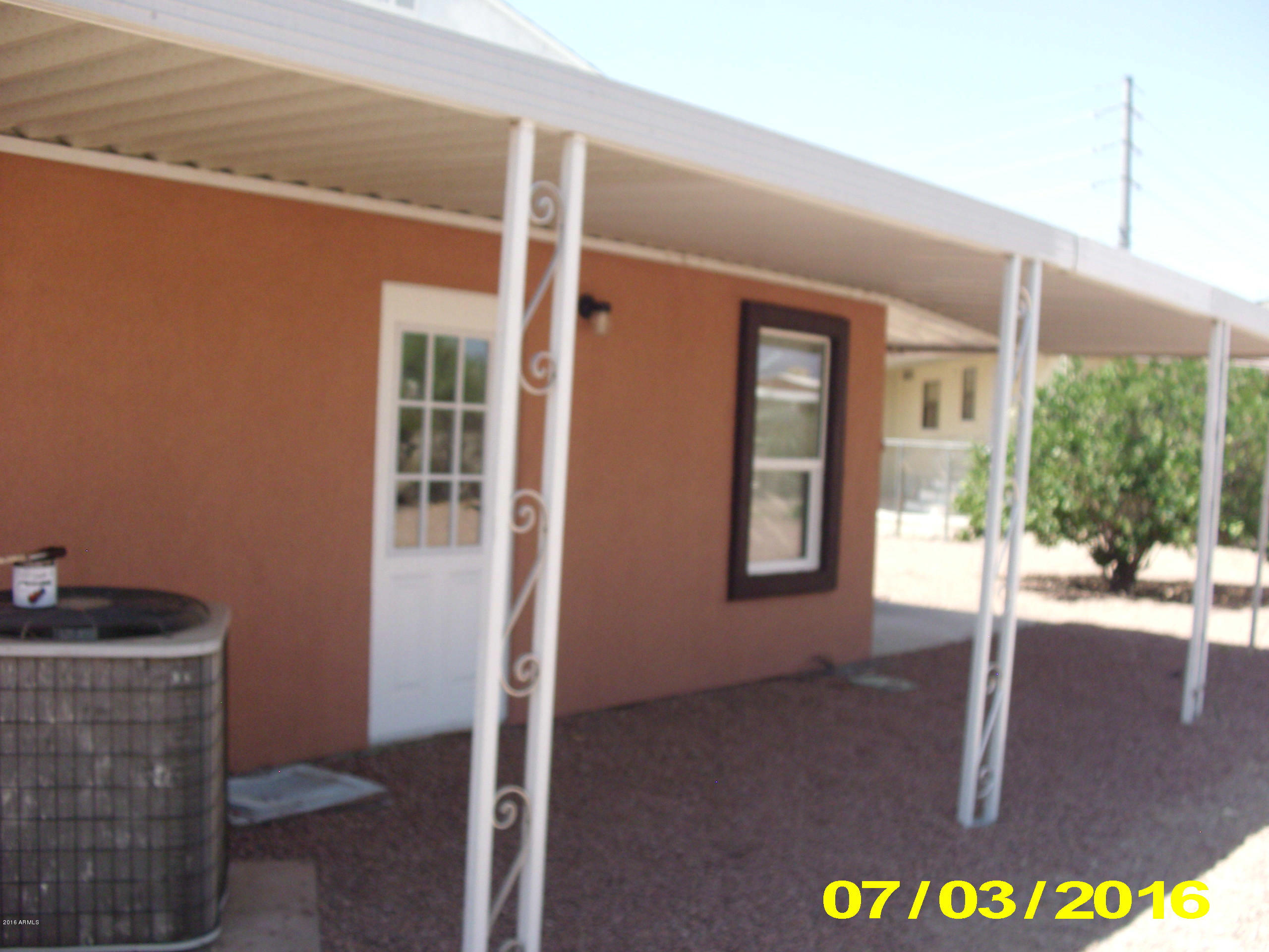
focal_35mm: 38
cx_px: 634
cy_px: 476
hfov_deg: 49.0
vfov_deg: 37.7
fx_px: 1393
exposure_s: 1/85
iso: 125
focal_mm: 6.3
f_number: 7.8
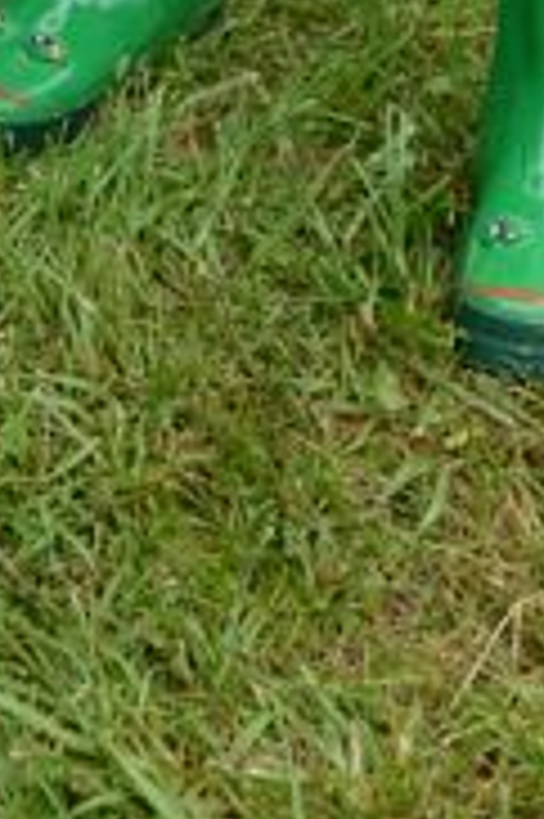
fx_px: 4519
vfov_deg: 9.6
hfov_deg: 6.9
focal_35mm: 199
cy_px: -857
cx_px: 409
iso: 200
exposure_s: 1/200
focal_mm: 32
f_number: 7.1
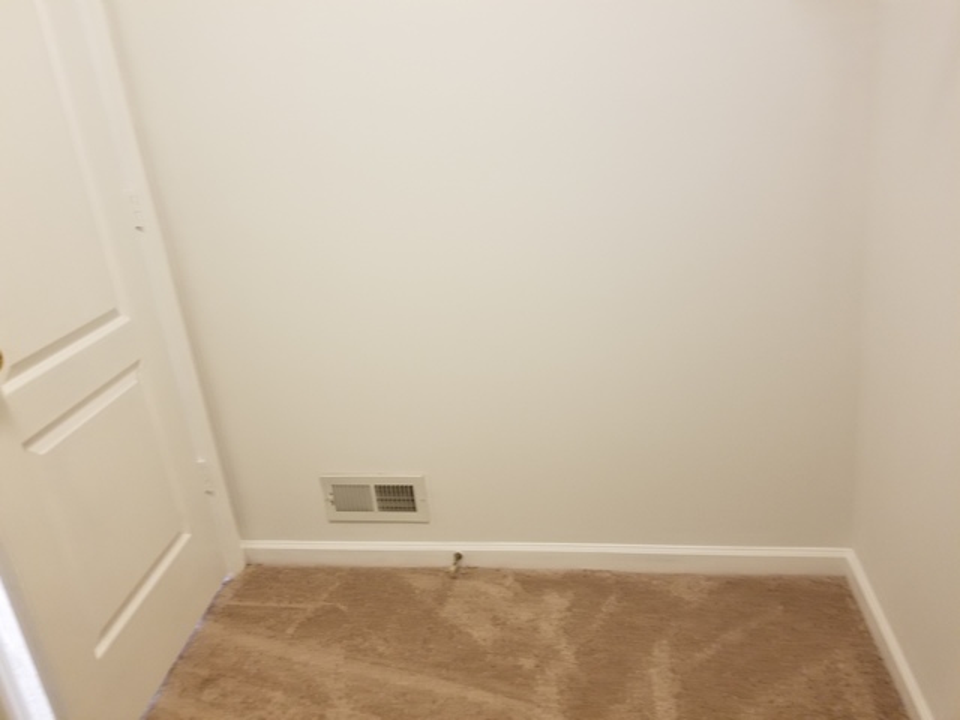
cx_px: 480
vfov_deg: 53.1
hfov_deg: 67.3
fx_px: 721
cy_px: 360
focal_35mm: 26
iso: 200
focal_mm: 4.25
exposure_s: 1/17
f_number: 1.7
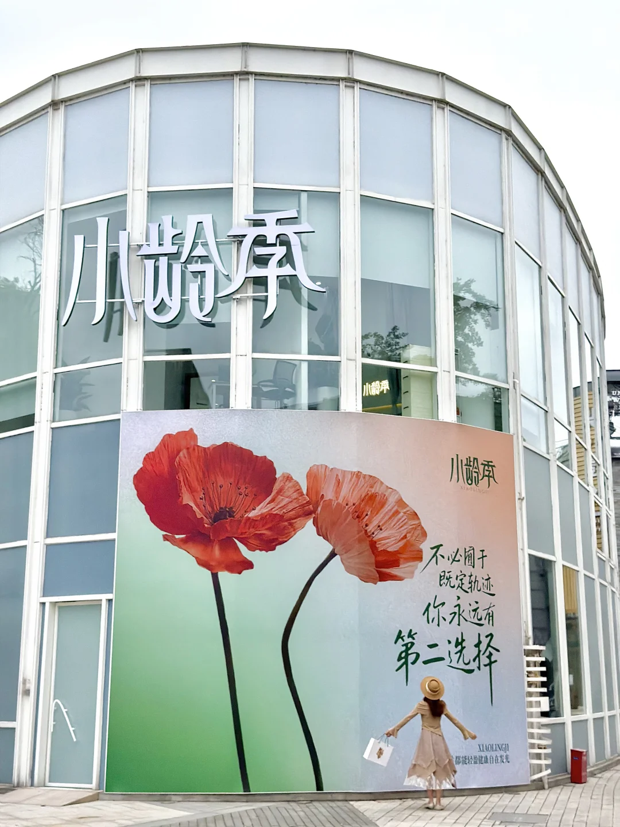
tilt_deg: +11.2
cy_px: 414
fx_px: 1146
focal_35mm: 48
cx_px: 310
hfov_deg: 30.3
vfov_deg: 39.7
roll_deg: -1.4
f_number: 1.78
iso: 320
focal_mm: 6.76
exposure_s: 1/5587
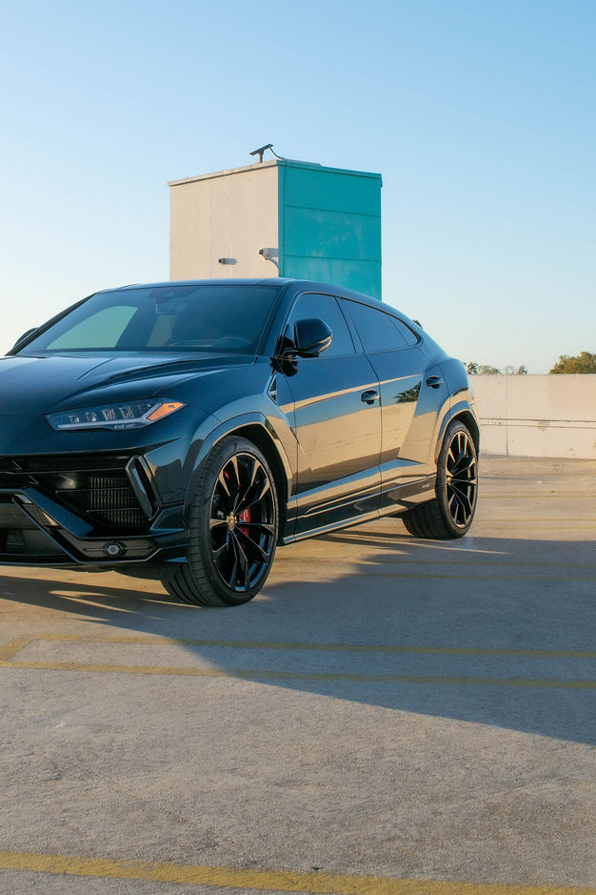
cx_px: 130
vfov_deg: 36.5
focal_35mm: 54
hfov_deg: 24.7
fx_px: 1341
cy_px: 307
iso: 200
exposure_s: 1/320
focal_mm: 22
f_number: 9
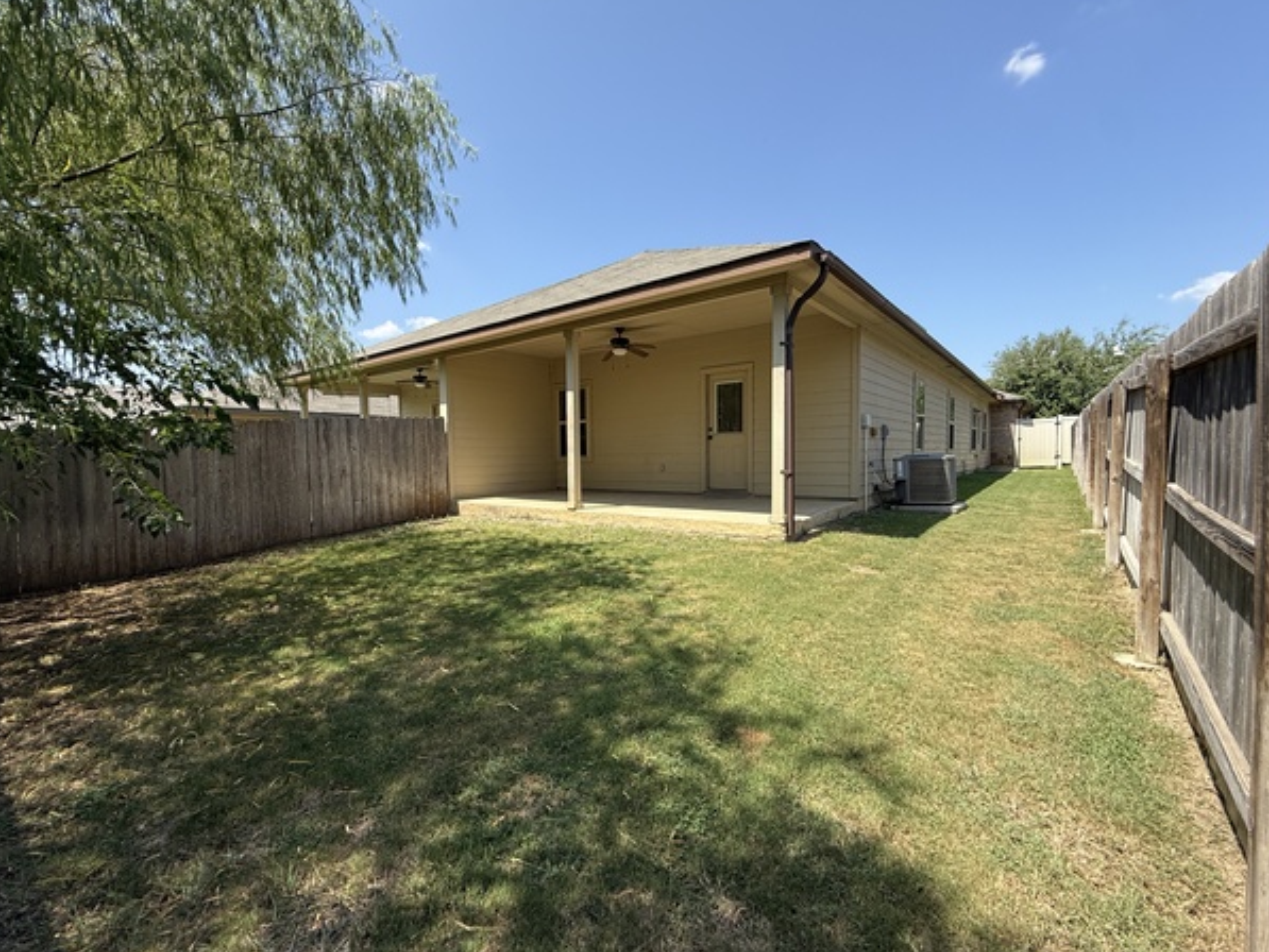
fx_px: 550
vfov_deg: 81.8
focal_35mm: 15
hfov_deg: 98.2
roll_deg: +0.3
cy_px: 487
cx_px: 627
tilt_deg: -2.7
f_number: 2.2
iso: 50
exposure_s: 1/955
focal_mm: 2.22
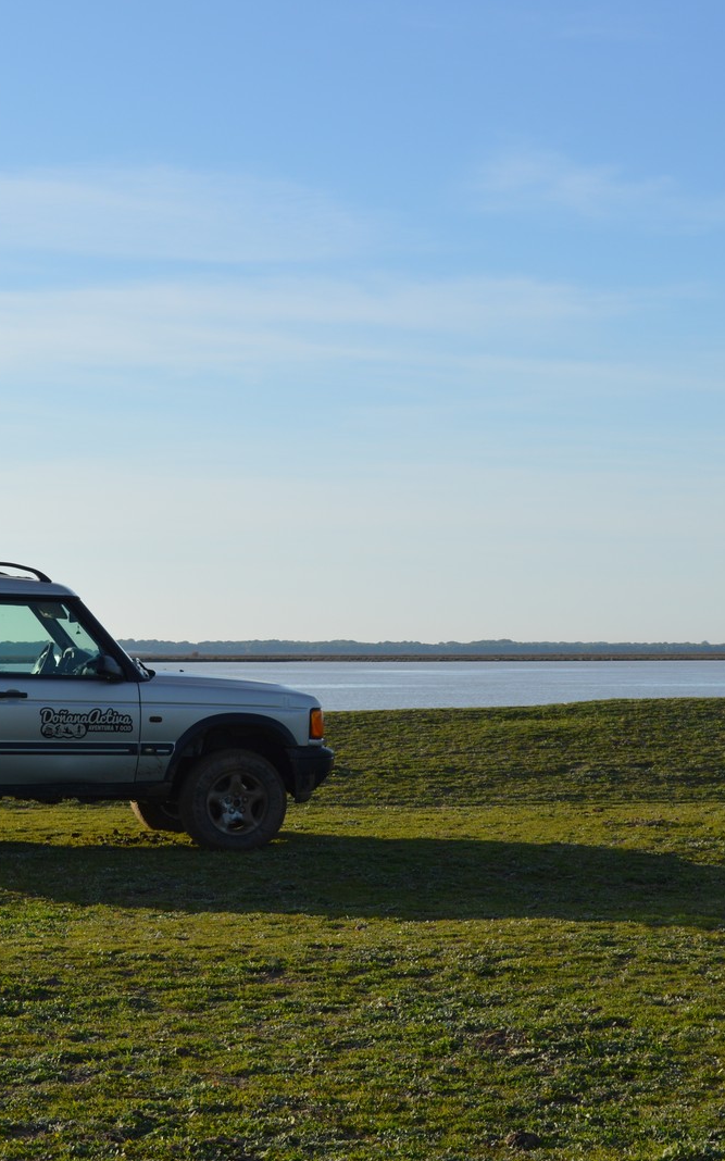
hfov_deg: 16.5
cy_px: 584
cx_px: 432
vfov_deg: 26.2
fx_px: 2499
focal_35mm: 79
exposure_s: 1/250
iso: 100
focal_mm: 34
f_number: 8
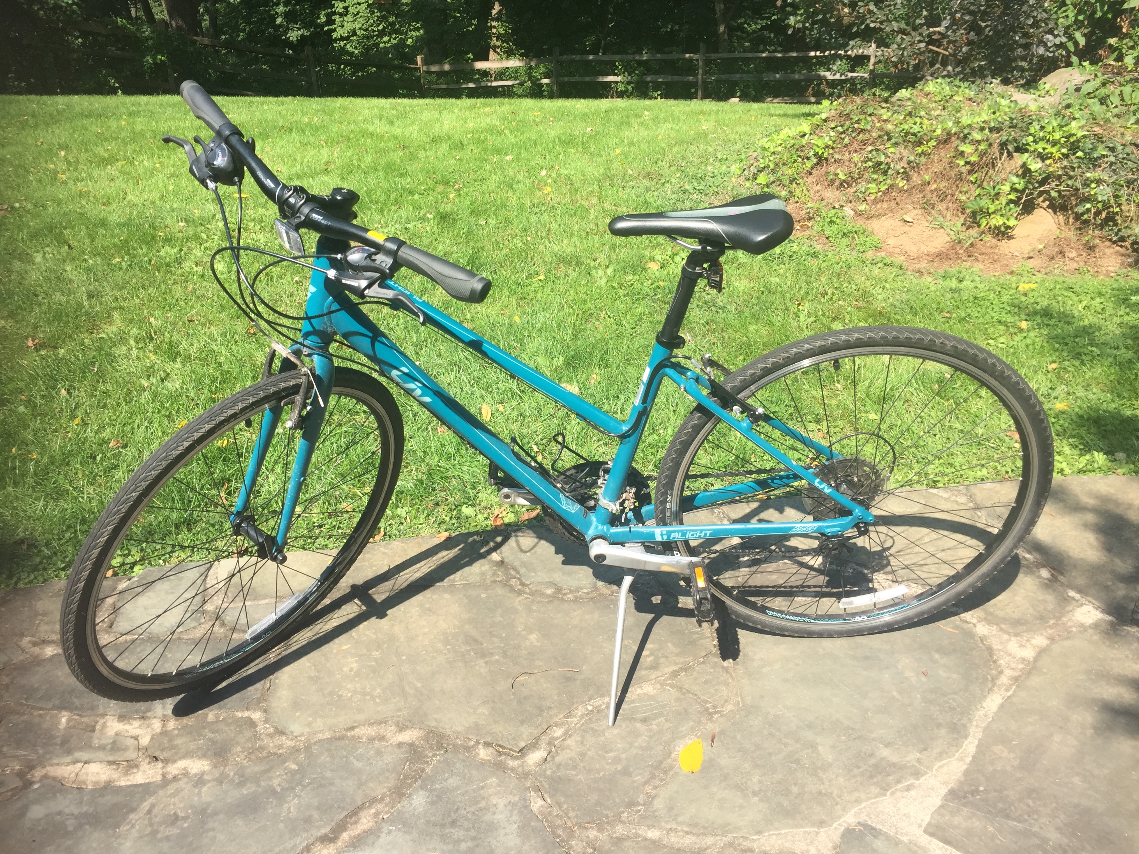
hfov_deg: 61.7
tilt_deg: -25.4
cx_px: 570
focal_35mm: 29
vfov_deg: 48.2
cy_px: 427
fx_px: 954
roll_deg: +1.2
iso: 32
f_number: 2.2
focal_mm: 4.15
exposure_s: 1/842
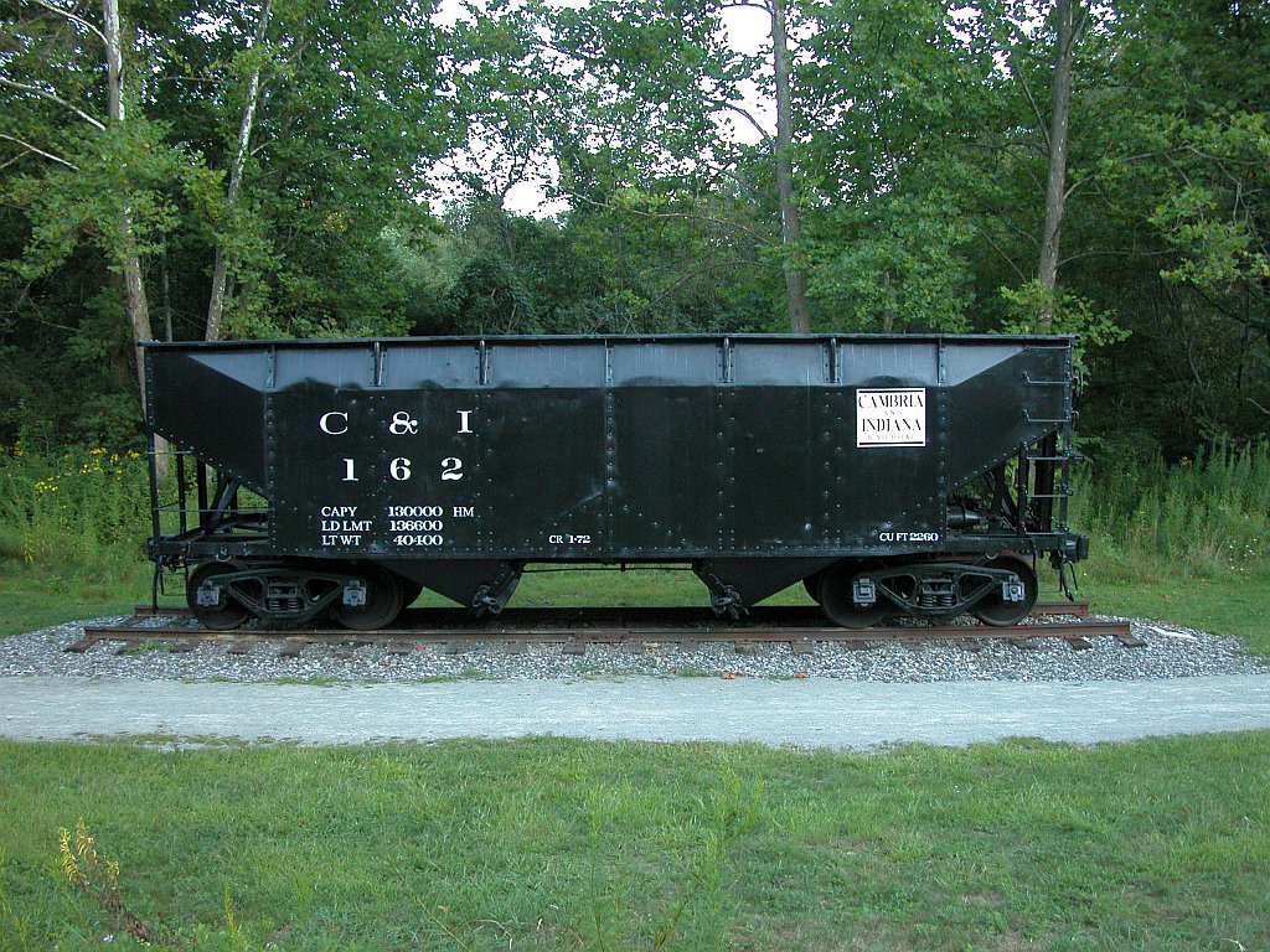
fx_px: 1284
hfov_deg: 52.6
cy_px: 476
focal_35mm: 35
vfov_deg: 40.7
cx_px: 635
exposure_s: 1/125
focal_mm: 8.9
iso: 200
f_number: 2.8
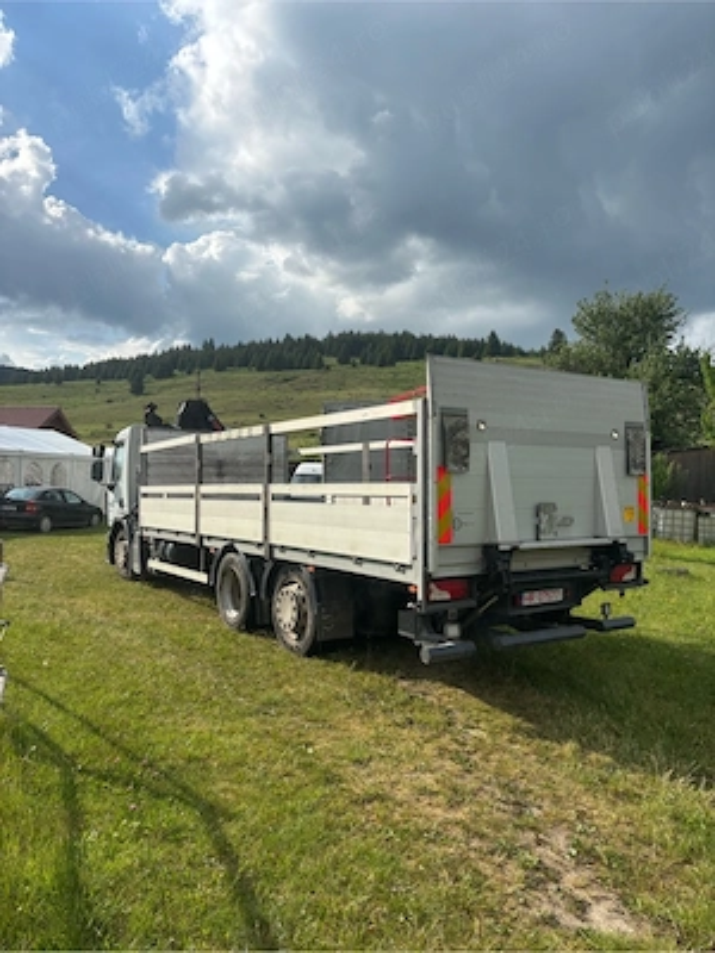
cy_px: 476
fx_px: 716
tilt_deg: +2.8
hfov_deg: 53.1
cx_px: 358
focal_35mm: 26
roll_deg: -1.7
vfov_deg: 67.3
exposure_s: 1/3937
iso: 50
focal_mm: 5.96
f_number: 1.6
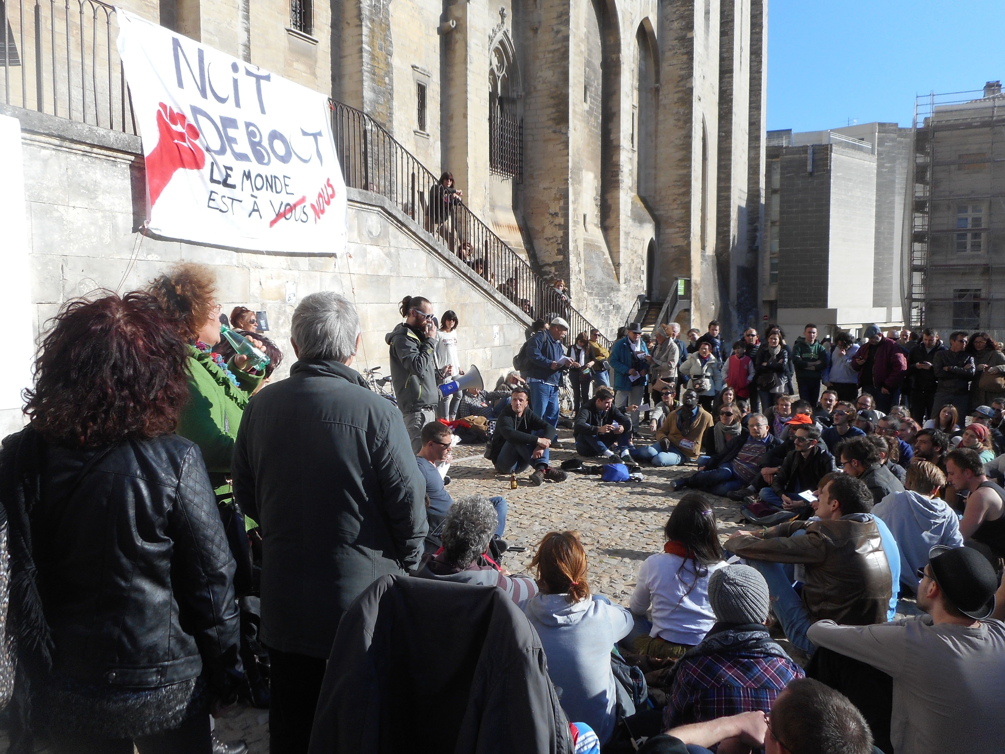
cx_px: 471
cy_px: 356
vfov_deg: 51.3
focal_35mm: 27
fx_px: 784
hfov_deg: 65.3
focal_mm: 4.5
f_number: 3.7
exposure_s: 1/640
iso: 80
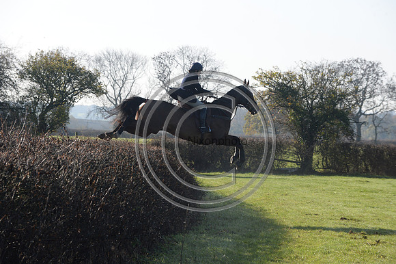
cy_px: 132
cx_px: 198
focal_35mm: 160
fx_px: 1759
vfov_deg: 8.6
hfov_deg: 12.8
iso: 1000
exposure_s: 1/1250
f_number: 8
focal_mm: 160
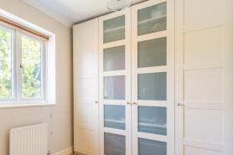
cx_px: 58
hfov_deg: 68.9
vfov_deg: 52.7
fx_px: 155
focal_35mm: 24
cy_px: 93
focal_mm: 14
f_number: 9
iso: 320
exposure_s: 1/15
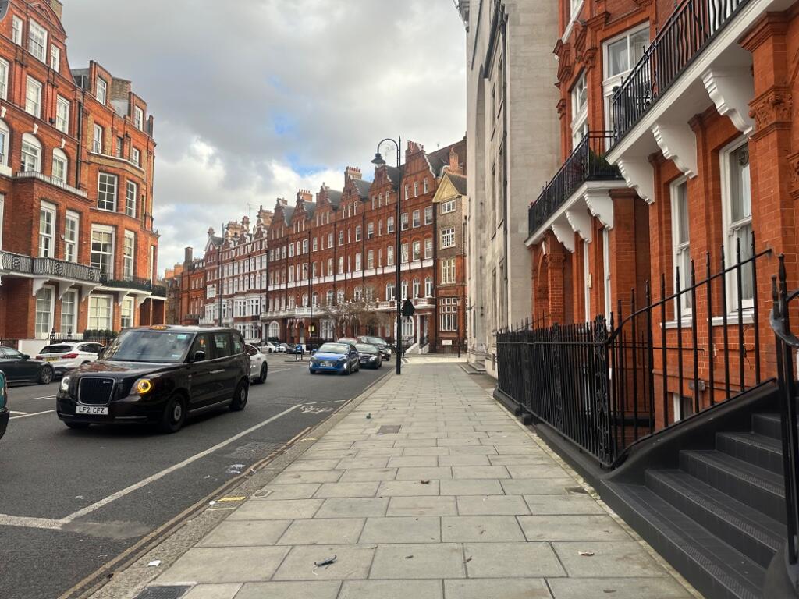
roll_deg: +0.0
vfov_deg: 56.8
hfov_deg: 71.6
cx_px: 400
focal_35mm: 24
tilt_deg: +3.4
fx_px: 554
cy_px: 300
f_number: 1.78
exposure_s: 1/1119
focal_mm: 6.86
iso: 80
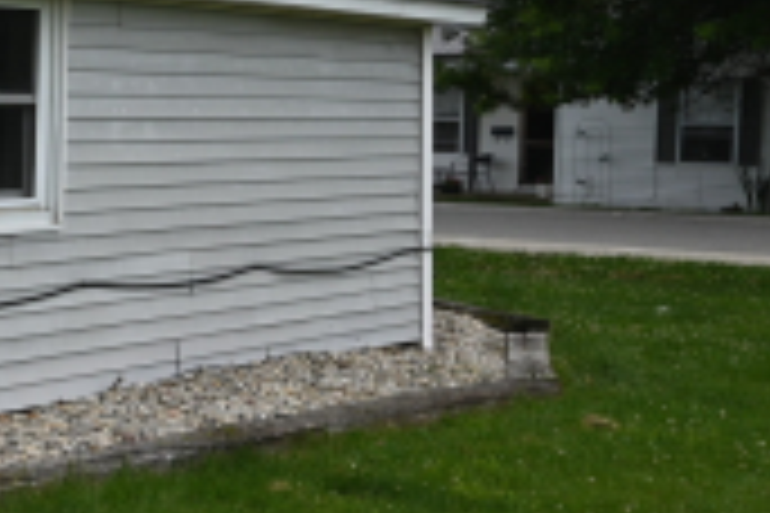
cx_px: -583
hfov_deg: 19.6
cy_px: 166
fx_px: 1690
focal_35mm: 79
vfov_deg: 17.2
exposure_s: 1/250
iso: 100
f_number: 8
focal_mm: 18
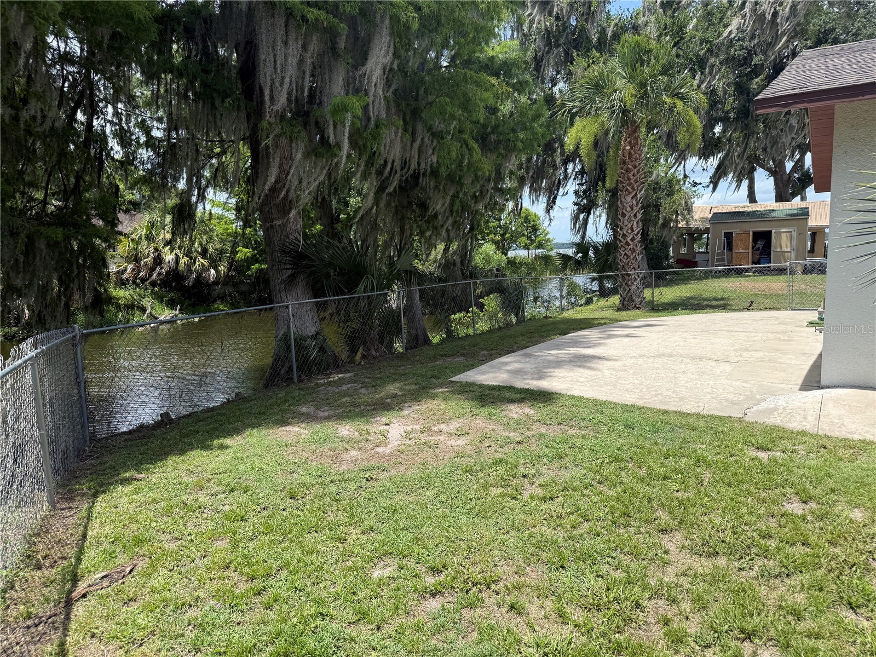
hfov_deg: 71.6
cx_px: 438
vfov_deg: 56.8
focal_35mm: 24
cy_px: 328
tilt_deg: -6.5
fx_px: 607
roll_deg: +1.6
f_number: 1.78
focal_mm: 6.76
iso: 80
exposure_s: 1/2703
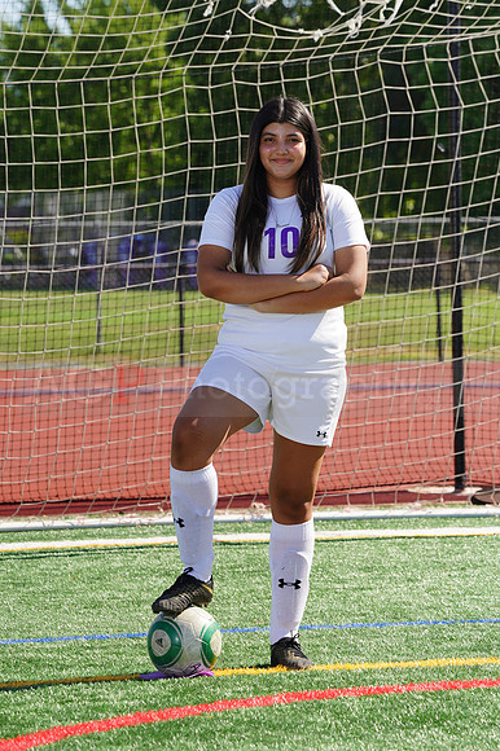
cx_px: 250
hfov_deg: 6.1
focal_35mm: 224
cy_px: 376
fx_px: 4672
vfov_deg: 9.2
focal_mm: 224
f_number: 11
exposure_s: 1/250
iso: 200
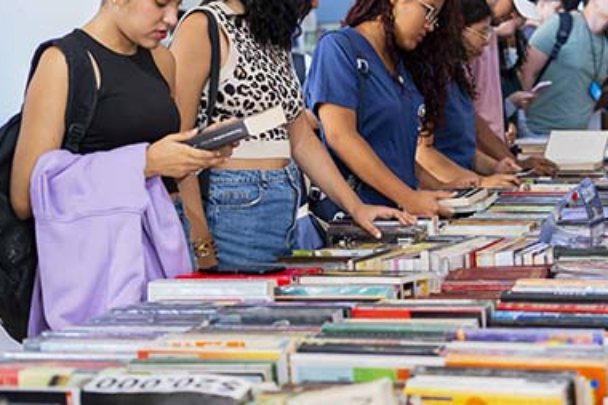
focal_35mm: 79
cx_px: 469
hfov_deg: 25.3
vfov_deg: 17.2
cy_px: 102
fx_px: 1334
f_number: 2.8
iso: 500
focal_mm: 50
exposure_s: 1/125
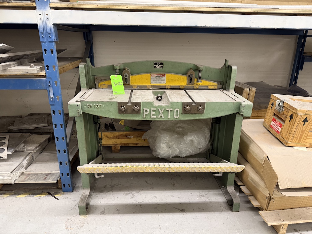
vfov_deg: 56.8
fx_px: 216
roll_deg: +0.3
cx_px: 156
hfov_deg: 71.6
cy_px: 117
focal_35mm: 24
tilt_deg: -19.3
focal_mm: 6.76
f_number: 1.78
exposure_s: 1/60
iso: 320
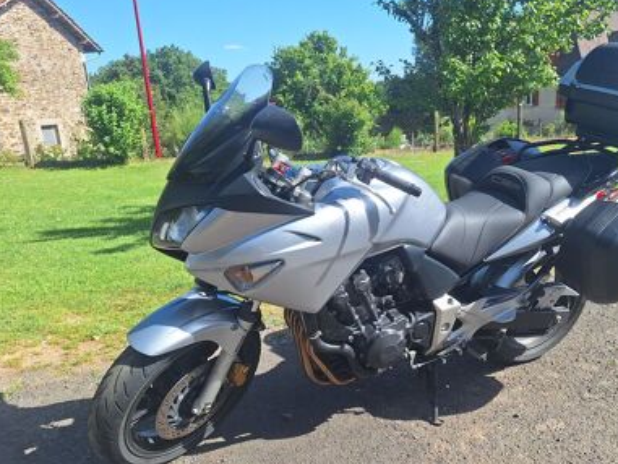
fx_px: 518
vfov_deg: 48.1
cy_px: 268
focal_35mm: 29
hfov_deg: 61.1
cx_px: 373
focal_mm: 5.54
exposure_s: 1/1770
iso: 40
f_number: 1.8
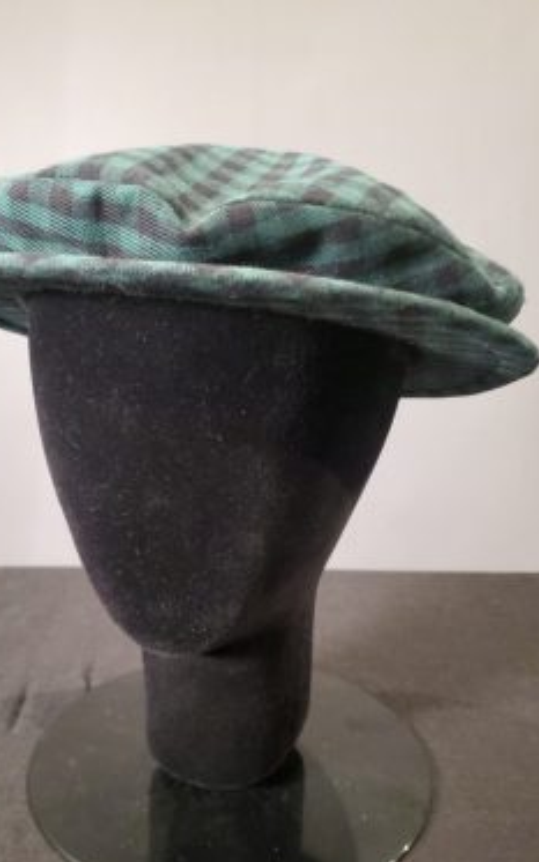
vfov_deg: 59.4
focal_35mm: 32
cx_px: 198
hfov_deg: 39.1
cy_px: 498
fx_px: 752
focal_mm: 4.3
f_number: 1.5
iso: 640
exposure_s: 1/24
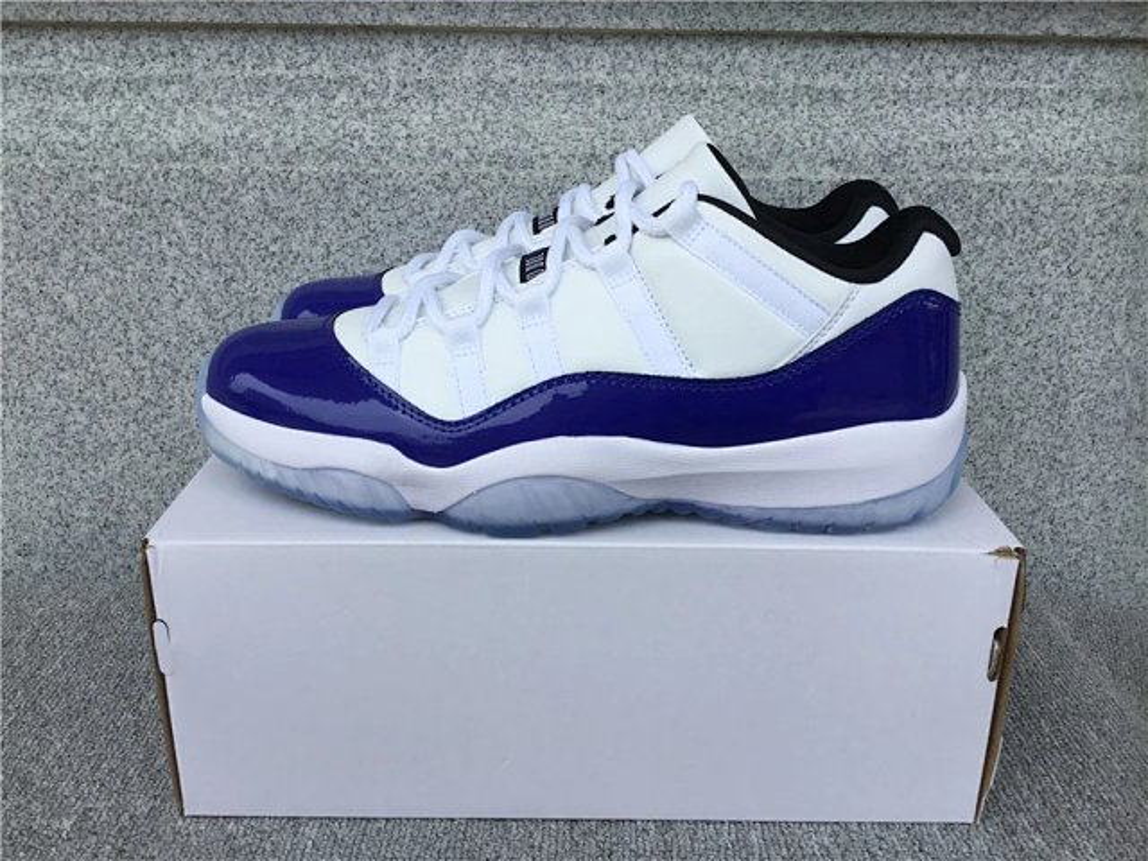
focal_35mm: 31
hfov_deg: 58.4
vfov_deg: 45.4
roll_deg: -0.5
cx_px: 574
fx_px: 1028
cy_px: 430
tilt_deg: -19.1
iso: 25
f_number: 2.4
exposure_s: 1/438
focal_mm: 3.3
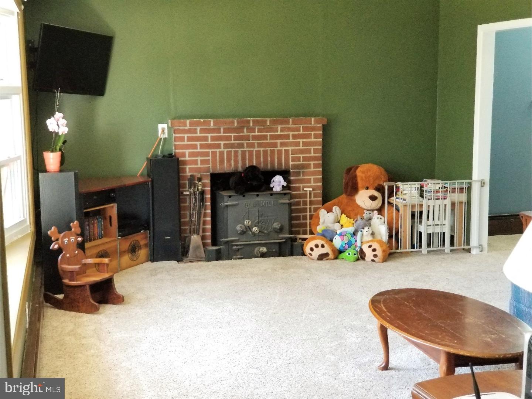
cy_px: 200
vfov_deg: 28.0
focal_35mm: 52
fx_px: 799
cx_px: 266
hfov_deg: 36.8
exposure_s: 1/30
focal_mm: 6
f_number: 2.4
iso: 320
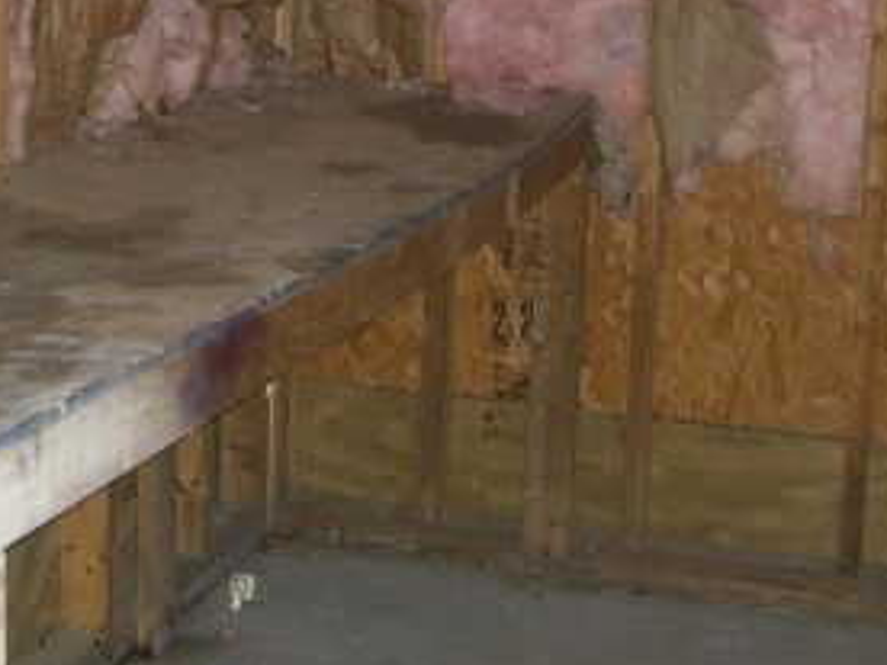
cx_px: 395
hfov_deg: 22.2
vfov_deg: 16.6
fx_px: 2255
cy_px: 64
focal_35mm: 88
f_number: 2.7
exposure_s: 1/60
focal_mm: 6.2
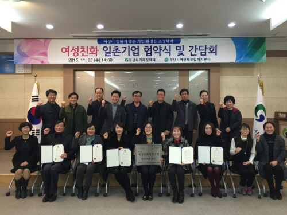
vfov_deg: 48.2
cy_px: 108
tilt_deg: +0.5
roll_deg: -0.5
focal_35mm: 29
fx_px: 240
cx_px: 144
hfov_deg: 61.7
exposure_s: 1/15
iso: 64
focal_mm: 4.15
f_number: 2.2
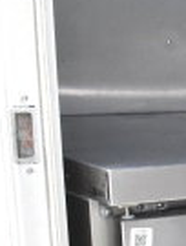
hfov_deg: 11.2
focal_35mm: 117
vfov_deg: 15.6
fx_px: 834
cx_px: 399
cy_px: 358
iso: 6400
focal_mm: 18
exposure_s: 1/500
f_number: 11
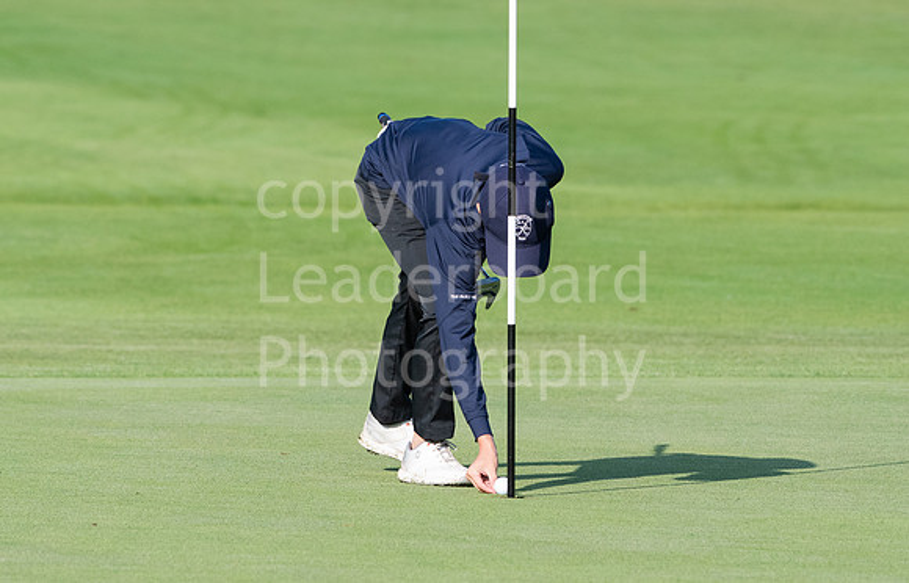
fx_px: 11645
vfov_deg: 2.9
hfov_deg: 4.5
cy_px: 294
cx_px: 411
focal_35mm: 467
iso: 1000
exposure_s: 1/2000
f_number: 6.3
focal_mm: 240
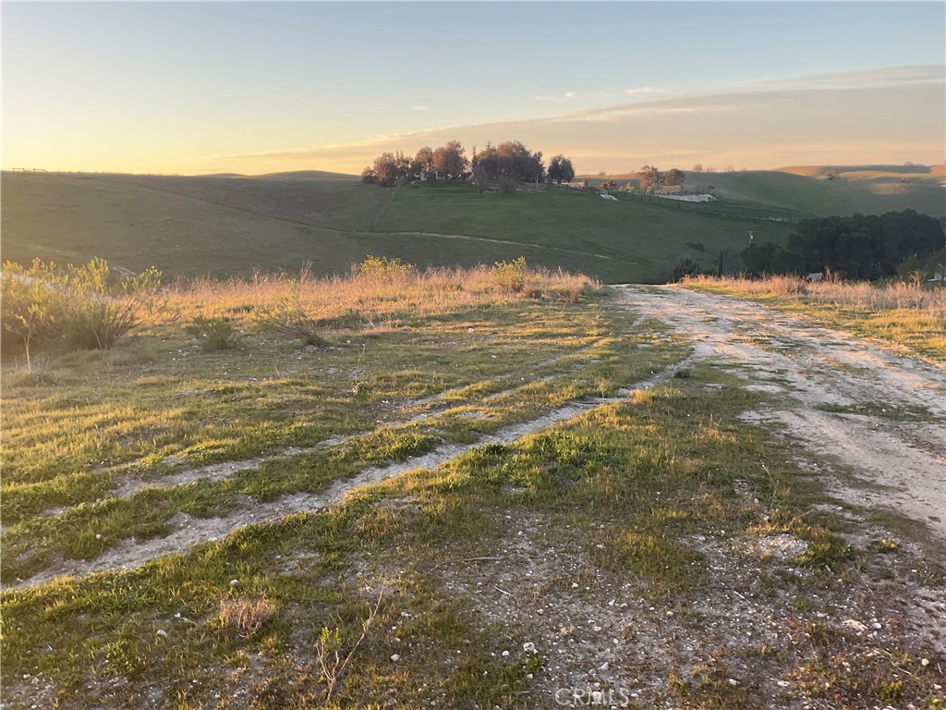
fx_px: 793
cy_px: 355
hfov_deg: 61.7
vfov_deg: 48.2
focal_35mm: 29
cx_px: 473
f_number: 1.8
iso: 16
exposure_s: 1/217
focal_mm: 3
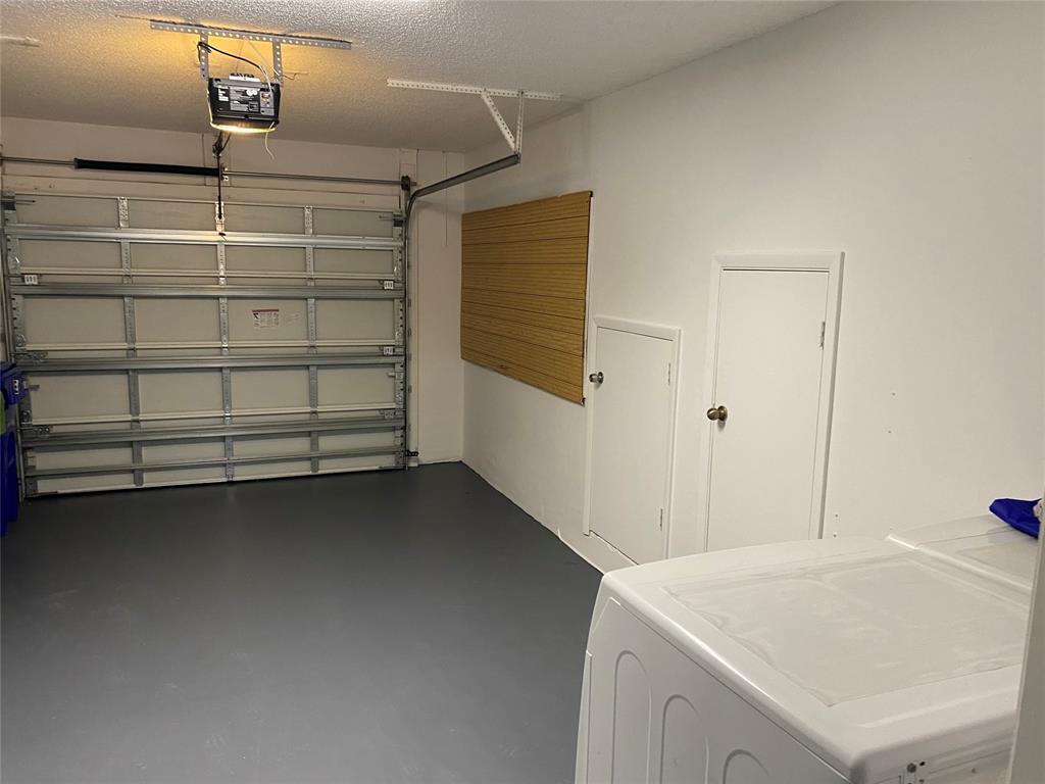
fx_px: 785
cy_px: 392
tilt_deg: -8.3
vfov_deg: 53.1
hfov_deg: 67.3
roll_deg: -0.5
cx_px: 522
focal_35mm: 26
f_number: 1.8
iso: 200
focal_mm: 4.25
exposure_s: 1/60
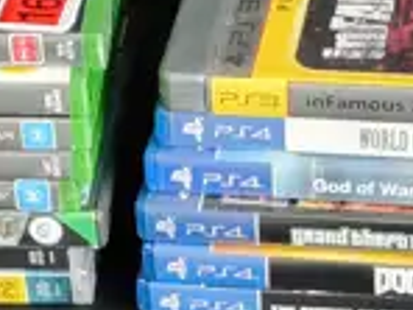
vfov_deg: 7.7
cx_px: 349
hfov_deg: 10.5
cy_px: 514
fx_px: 2231
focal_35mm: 187
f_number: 2
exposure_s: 1/100
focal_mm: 2.87
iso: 200
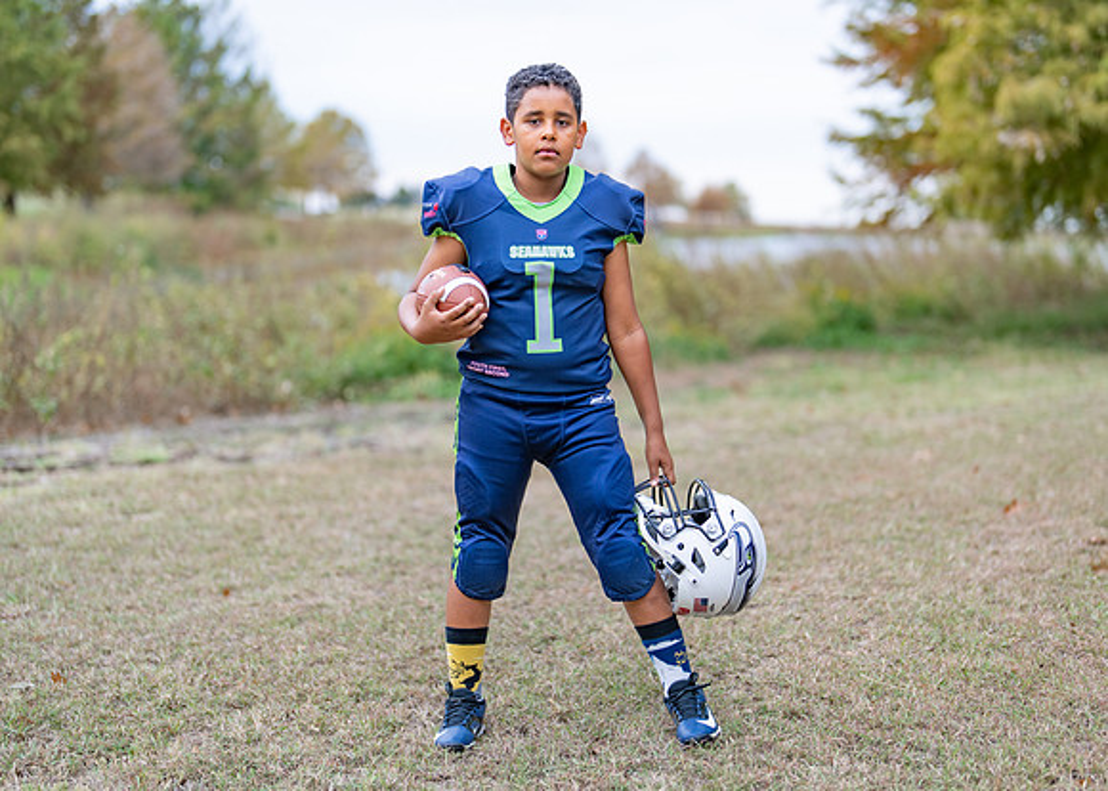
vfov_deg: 24.3
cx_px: 573
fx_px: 1837
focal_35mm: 58
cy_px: 395
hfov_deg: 33.6
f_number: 1.2
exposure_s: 1/640
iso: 100
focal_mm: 50
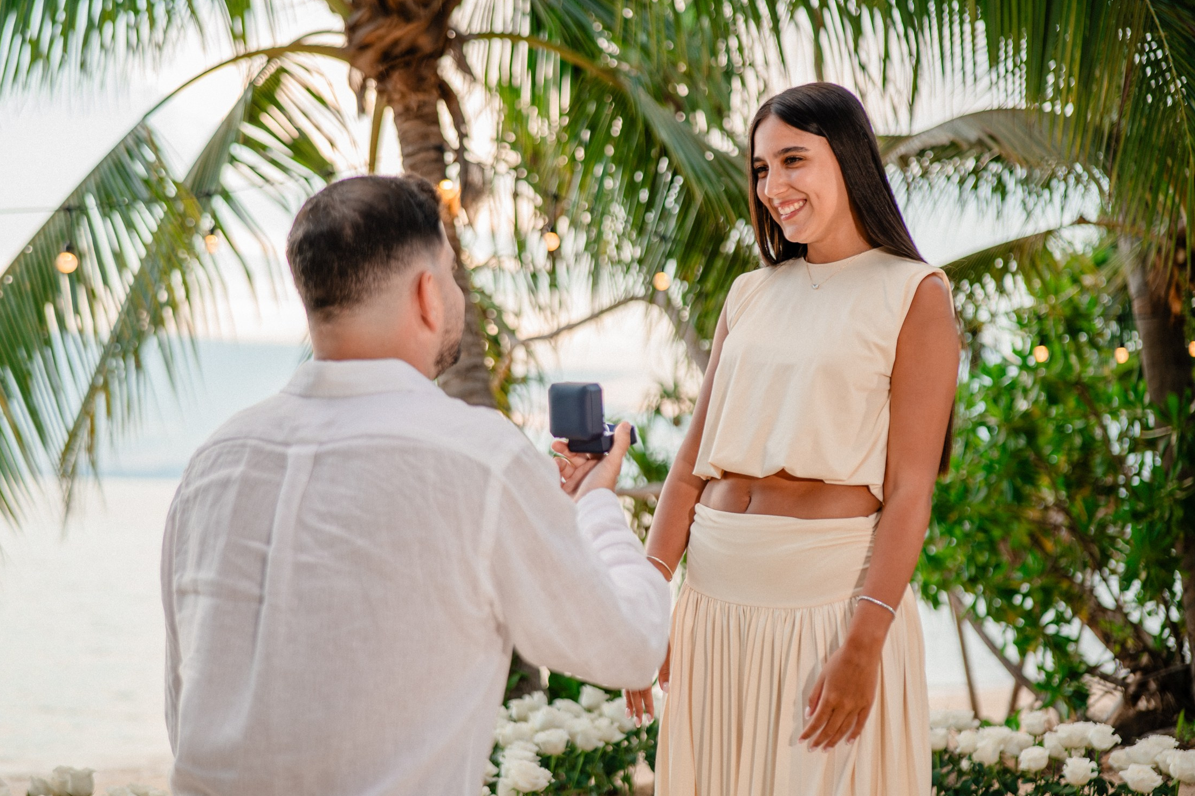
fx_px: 1825
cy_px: 382
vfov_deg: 24.6
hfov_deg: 36.2
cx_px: 580
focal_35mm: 55
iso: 400
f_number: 2.2
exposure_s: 1/400
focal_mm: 50
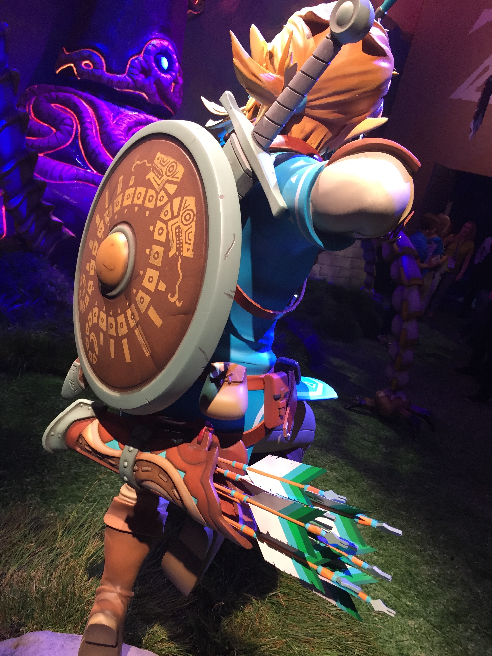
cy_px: 328
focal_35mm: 29
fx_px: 550
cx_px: 246
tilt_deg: -15.6
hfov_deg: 48.2
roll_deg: -15.8
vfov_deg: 61.7
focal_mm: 4.15
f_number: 2.2
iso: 50
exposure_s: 1/30
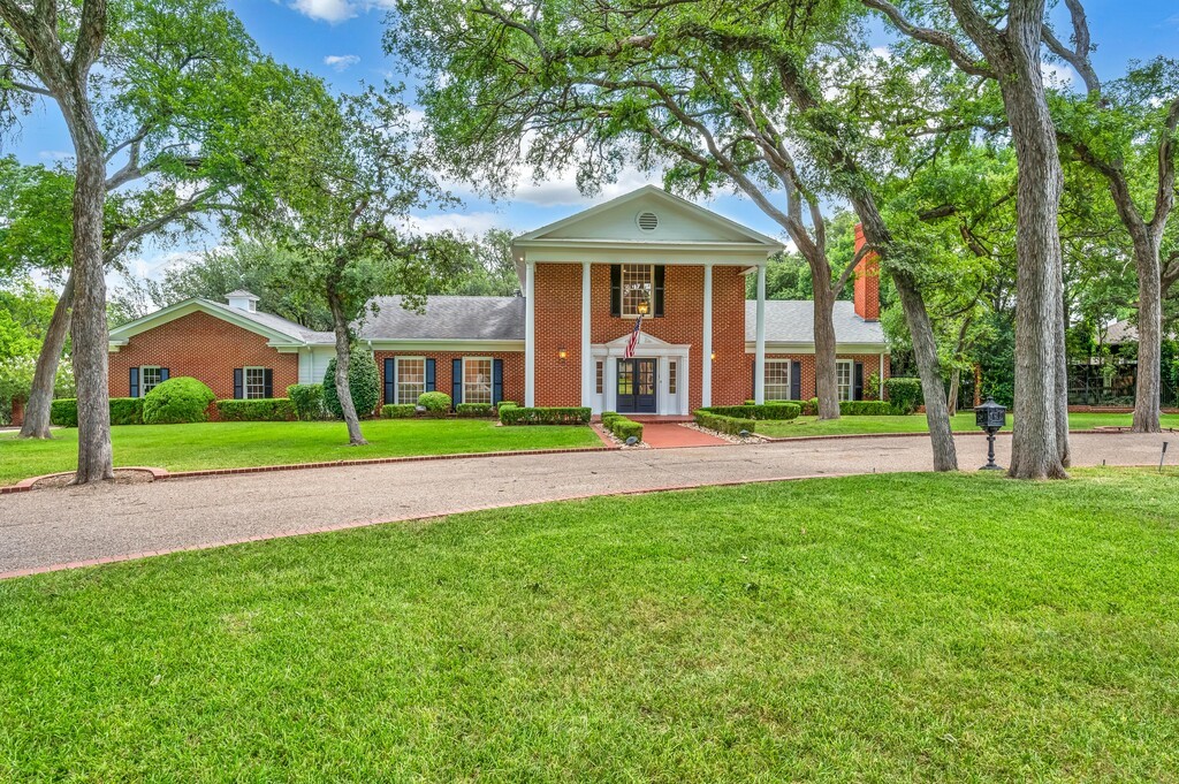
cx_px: 590
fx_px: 687
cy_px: 392
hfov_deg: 81.2
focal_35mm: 21
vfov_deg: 59.4
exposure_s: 1/60
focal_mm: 21
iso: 100
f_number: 8
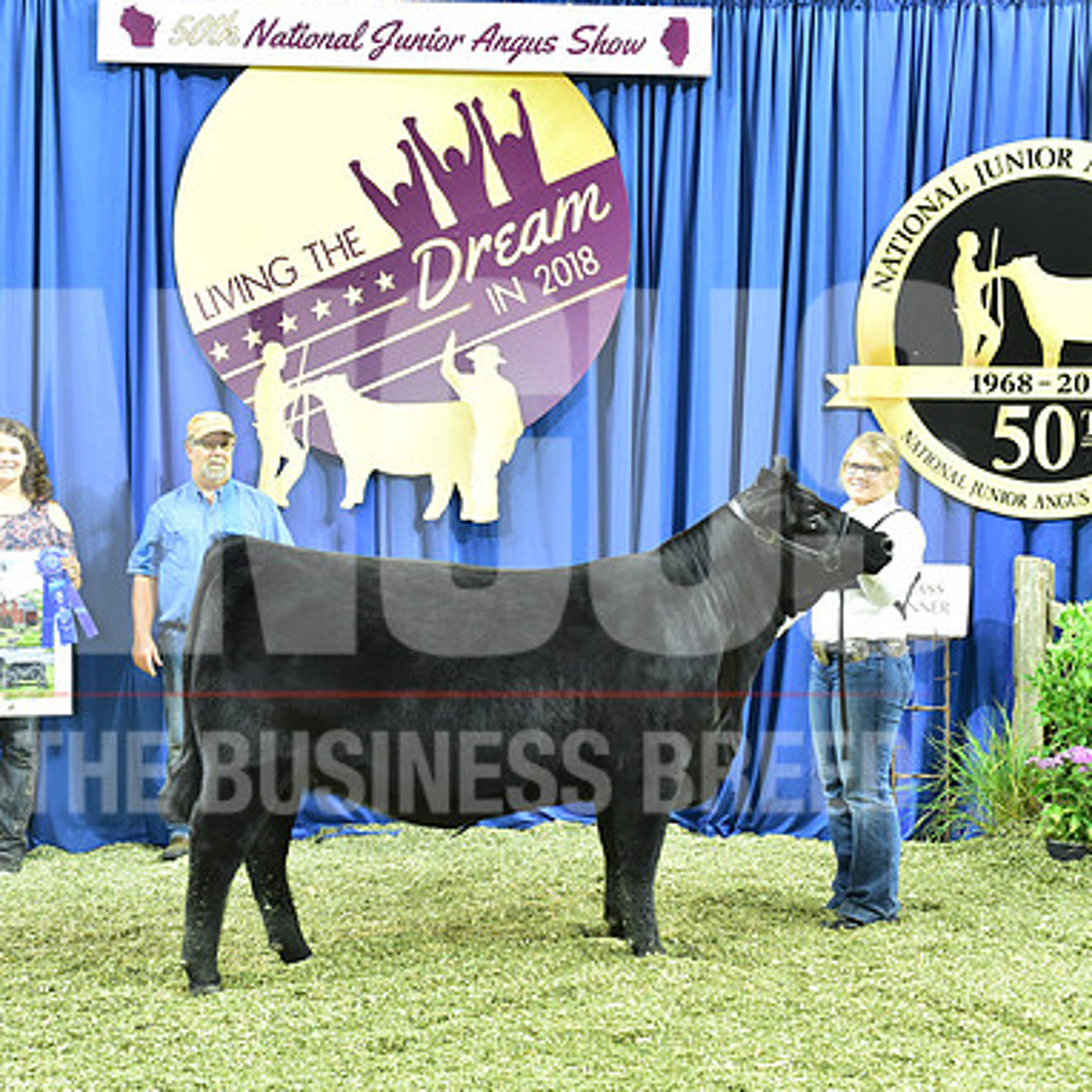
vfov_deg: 29.6
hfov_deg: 29.5
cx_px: 460
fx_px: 2070
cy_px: 546
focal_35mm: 58
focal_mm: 45
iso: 3200
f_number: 5
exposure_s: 1/160
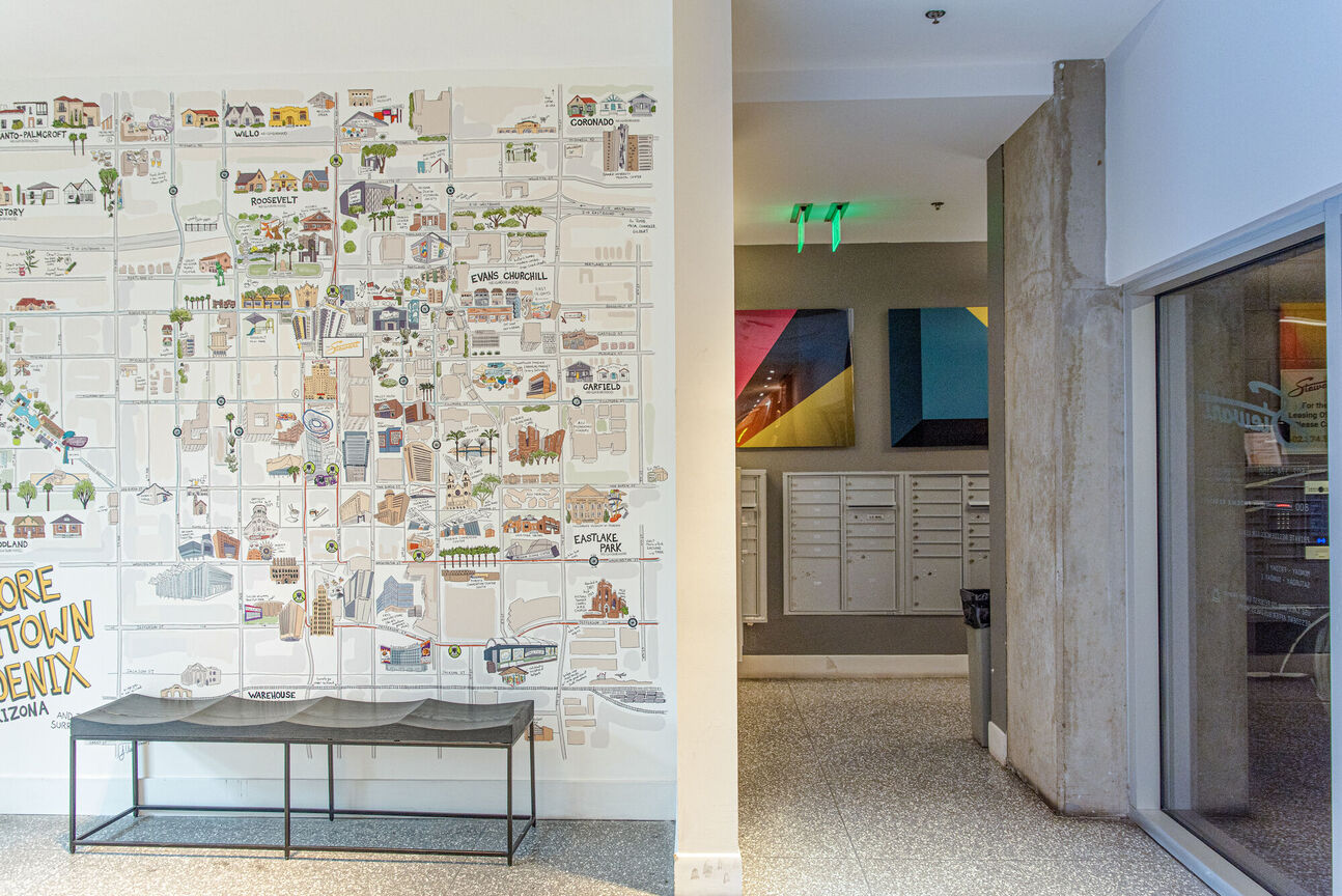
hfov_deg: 73.7
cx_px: 671
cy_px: 448
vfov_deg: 53.2
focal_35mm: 24
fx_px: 895
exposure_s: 1/200
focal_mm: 24
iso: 1000
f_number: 3.5
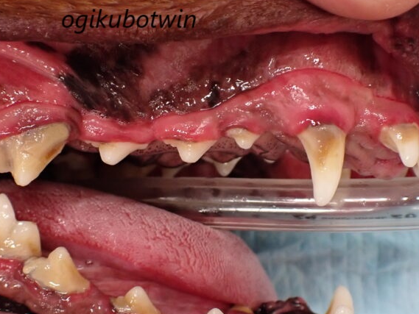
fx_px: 654
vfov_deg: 27.0
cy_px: 166
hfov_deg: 35.5
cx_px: 201
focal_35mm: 54
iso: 500
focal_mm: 5.4
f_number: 2.3
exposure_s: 1/125
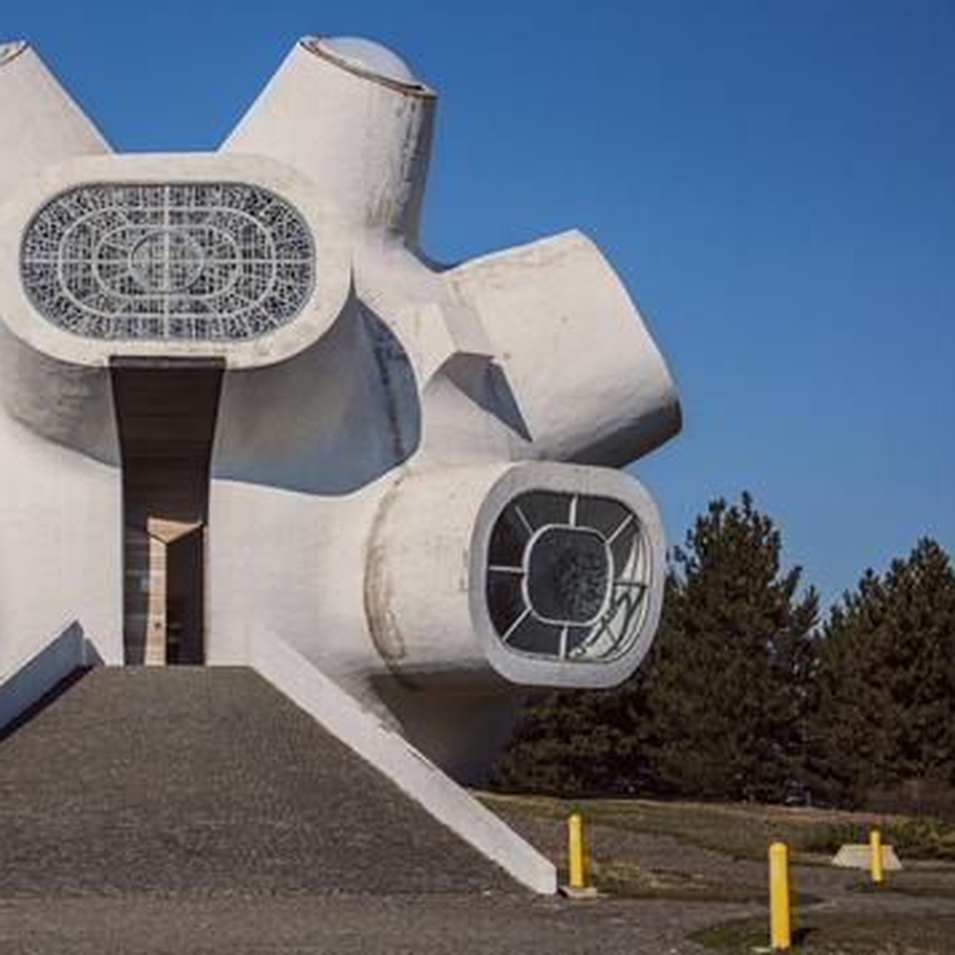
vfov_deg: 19.3
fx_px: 2809
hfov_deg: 19.1
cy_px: 482
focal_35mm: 90
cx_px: 158
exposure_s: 1/3200
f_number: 4.8
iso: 200
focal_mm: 42
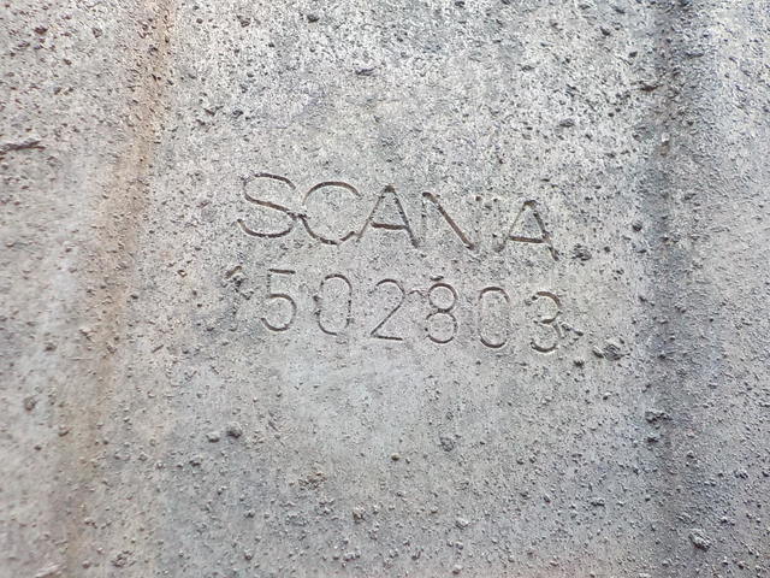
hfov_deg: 60.0
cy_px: 289
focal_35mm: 30
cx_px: 385
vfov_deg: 46.8
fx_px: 667
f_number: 3.3
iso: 200
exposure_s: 1/30
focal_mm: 4.1
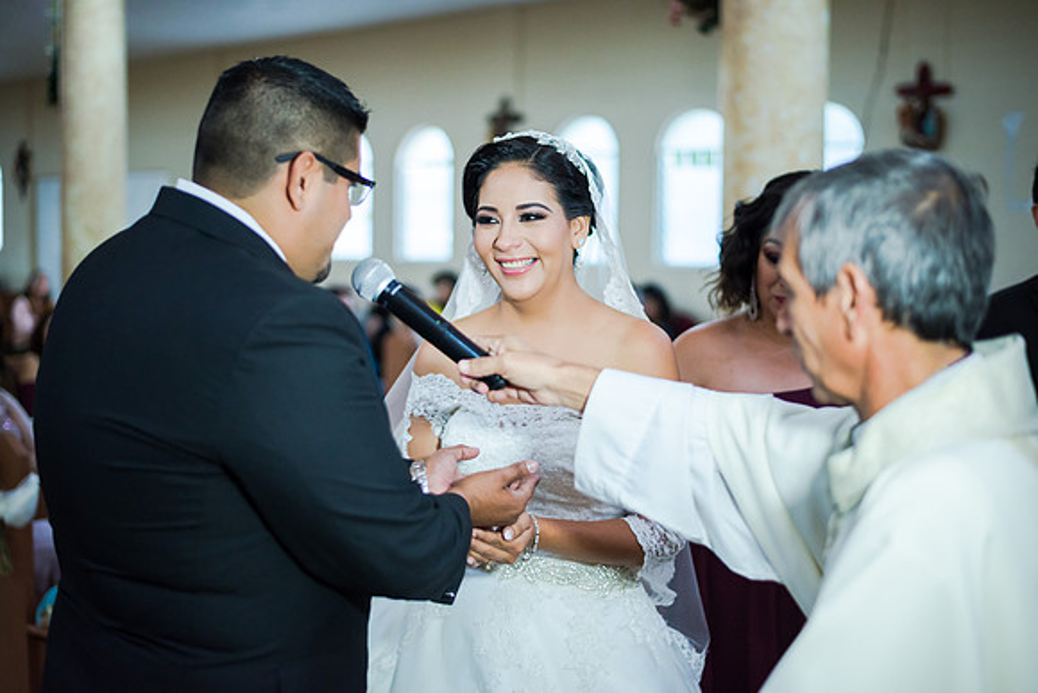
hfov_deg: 39.6
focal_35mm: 50
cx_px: 519
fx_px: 1442
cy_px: 346
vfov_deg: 27.0
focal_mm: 50
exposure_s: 1/500
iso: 1600
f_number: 1.8
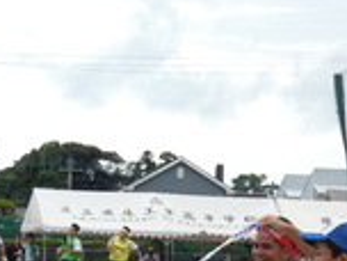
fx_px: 2095
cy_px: 218
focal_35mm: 209
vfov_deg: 7.1
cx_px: -139
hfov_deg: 9.3
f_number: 4.2
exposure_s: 1/250
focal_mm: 11.9
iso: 80
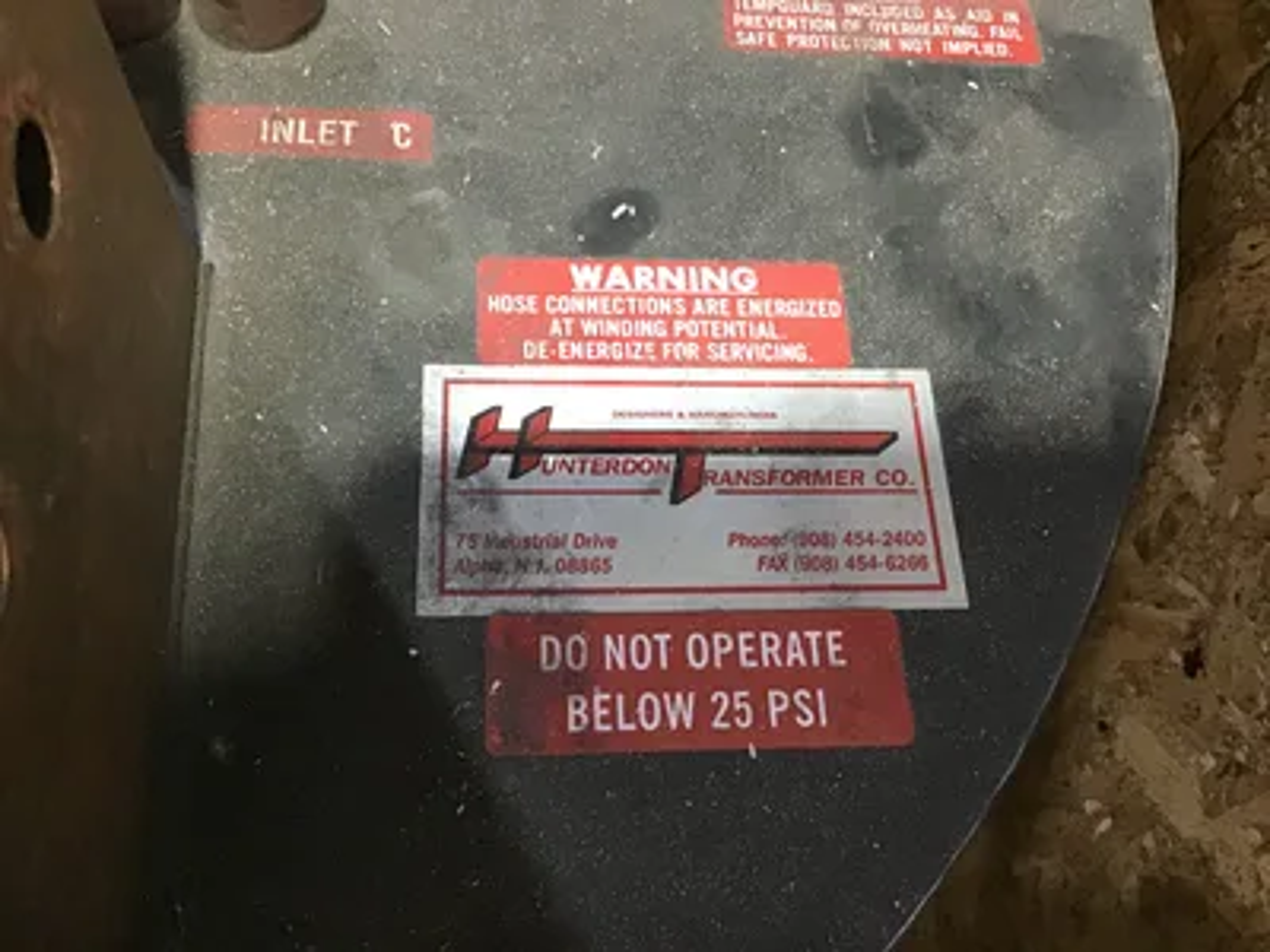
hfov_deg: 58.4
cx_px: 635
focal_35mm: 31
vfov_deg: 45.4
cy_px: 476
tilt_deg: -66.2
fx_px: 1137
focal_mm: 3.3
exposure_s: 1/15
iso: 250
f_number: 2.4
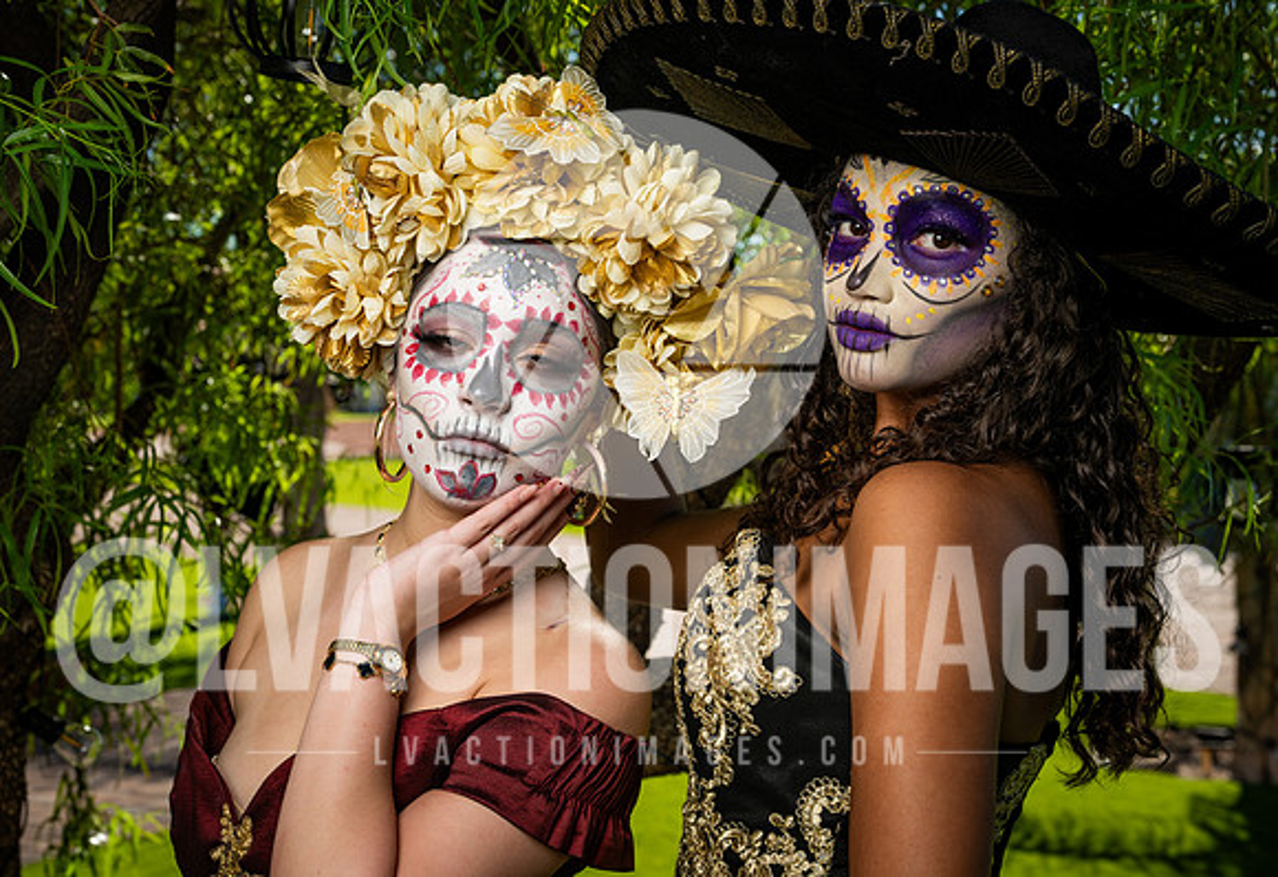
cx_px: 608
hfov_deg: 26.7
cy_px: 415
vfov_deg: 18.5
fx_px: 2692
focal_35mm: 75
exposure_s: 1/200
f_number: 9
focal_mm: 70
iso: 64
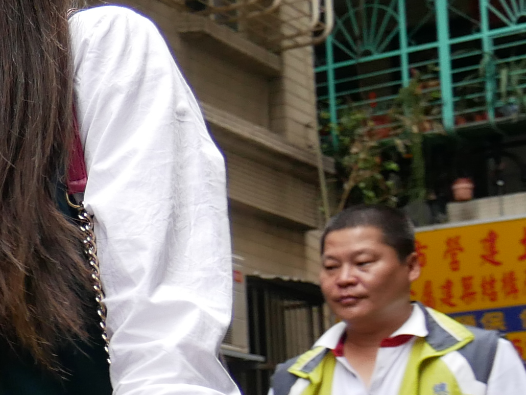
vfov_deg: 13.6
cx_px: -445
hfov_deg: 15.5
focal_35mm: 107
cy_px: 421
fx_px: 1626
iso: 400
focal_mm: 12
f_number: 3.5
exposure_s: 1/160
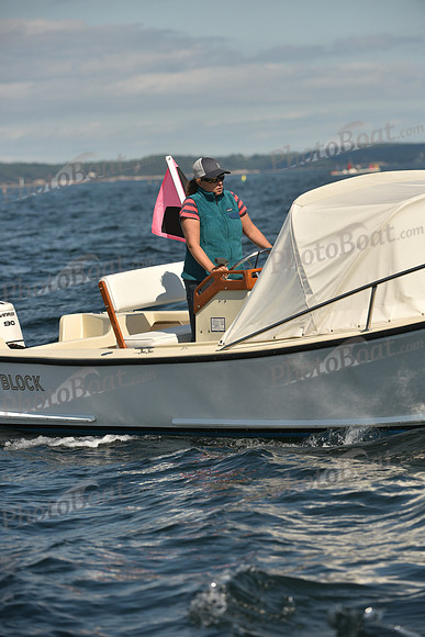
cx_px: 212
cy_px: 318
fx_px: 3539
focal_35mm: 200
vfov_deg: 10.3
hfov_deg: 6.9
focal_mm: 200
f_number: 6.3
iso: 250
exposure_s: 1/2000
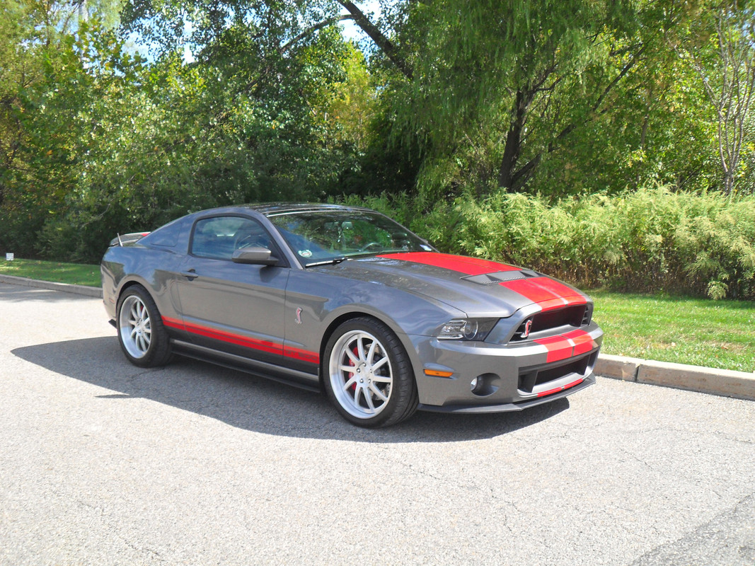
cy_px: 283
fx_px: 763
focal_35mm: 35
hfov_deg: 52.6
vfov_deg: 40.7
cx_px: 378
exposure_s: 1/60
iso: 100
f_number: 8.9
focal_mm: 6.2
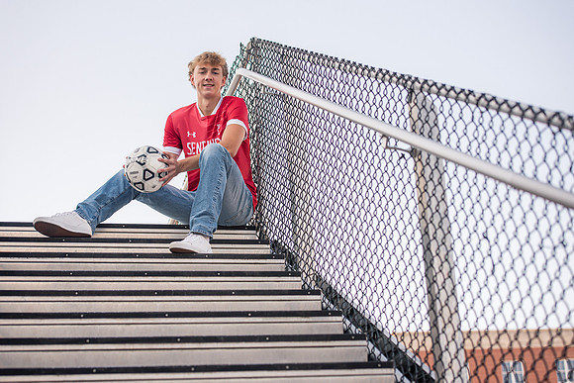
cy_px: 201
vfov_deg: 18.6
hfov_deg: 27.6
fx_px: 1170
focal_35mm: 73
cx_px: 273
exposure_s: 1/800
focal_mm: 70
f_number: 3.5
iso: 200
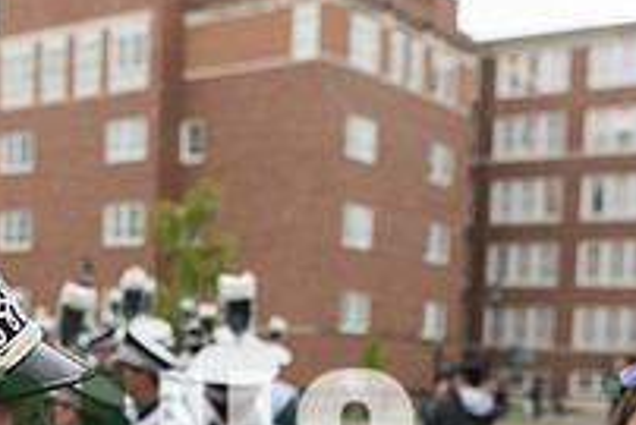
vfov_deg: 18.7
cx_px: 176
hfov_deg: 28.9
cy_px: 518
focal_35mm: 69
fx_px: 1220
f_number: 3.5
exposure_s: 1/500
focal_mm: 24
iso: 1600
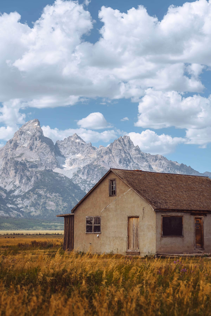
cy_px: 158
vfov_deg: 25.4
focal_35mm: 80
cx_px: 106
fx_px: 703
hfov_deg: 17.1
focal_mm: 80
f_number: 6.3
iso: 160
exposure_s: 1/2500
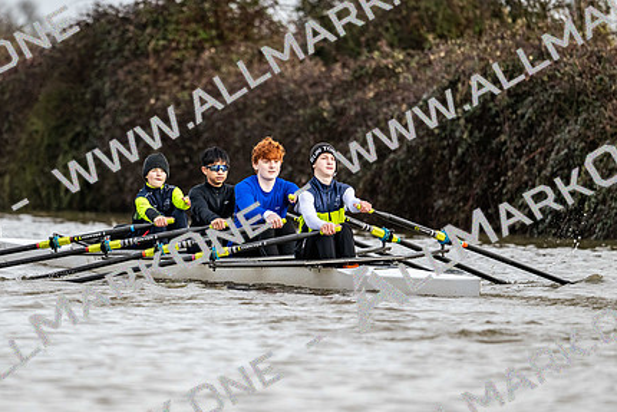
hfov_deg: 3.8
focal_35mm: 540
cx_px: 230
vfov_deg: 2.5
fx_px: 9258
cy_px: 197
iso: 1400
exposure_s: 1/1600
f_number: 4.5
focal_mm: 400
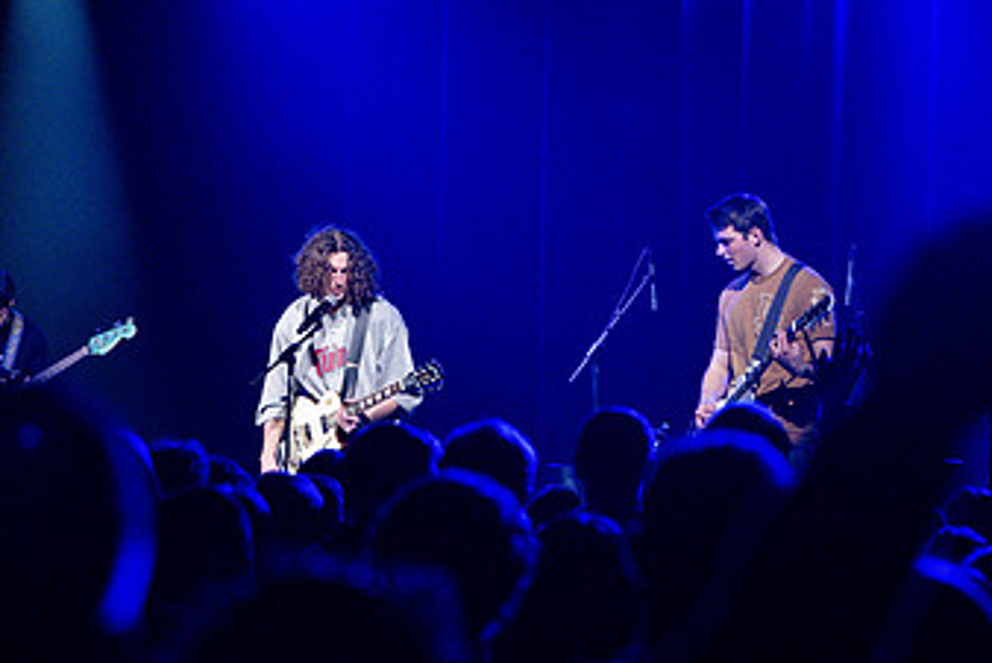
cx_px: 406
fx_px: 4440
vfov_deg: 8.5
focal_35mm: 161
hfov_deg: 12.7
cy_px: 255
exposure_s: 1/500
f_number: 2.8
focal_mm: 79
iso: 3200
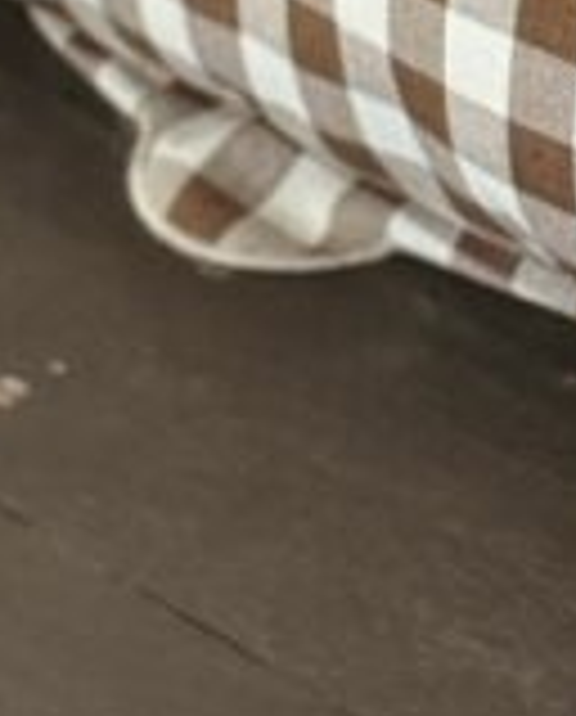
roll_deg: +7.4
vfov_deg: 6.4
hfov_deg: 5.2
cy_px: 311
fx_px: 6390
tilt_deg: -37.4
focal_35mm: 301
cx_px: 562
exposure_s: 1/30
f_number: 1.78
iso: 500
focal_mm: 6.76
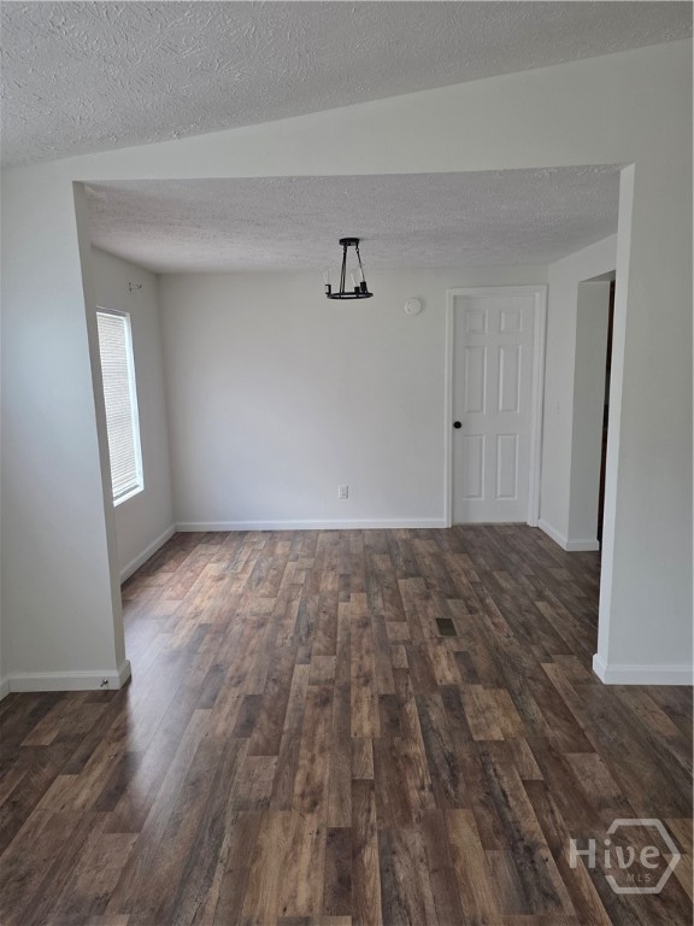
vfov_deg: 73.9
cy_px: 463
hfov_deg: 58.9
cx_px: 347
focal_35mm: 23
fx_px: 615
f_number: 1.7
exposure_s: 1/180
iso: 160
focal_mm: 6.25
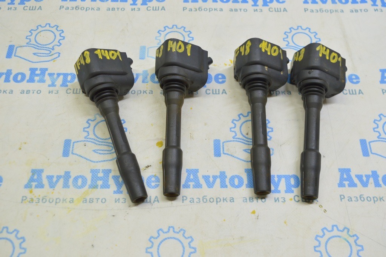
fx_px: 482
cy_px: 128
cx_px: 193
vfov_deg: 29.8
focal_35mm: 45
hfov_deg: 43.6
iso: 400
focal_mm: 30
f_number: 5.6
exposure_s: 1/25
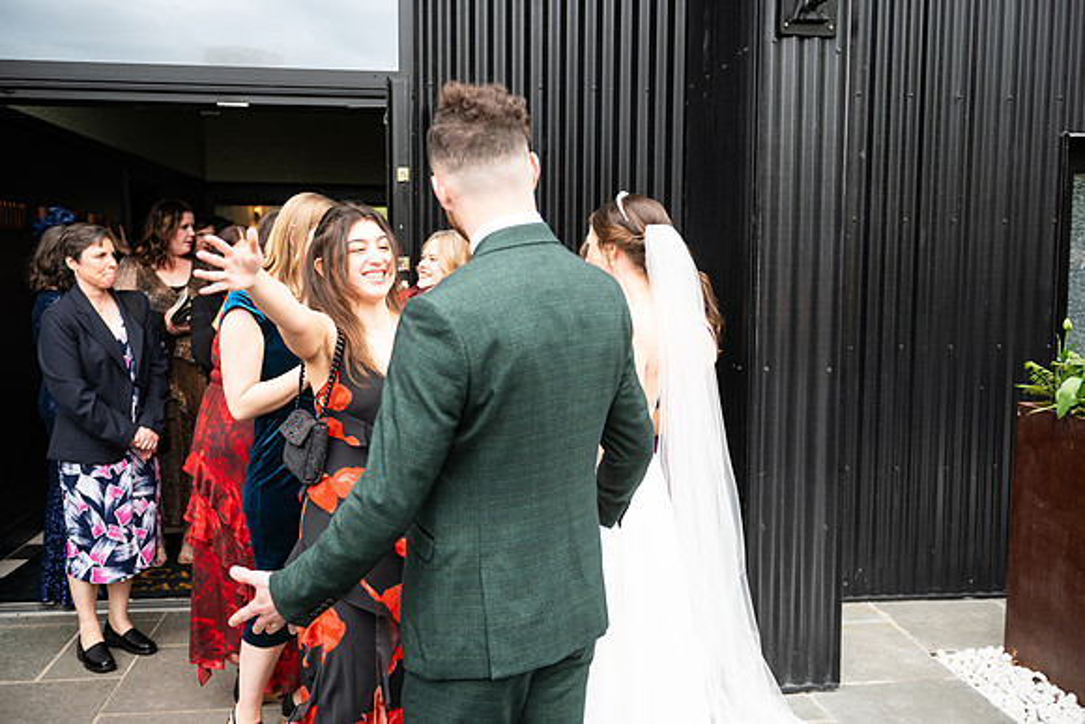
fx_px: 1055
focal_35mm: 35
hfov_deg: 54.4
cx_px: 542
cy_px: 362
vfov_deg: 37.9
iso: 160
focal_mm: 35
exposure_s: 1/200
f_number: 3.5
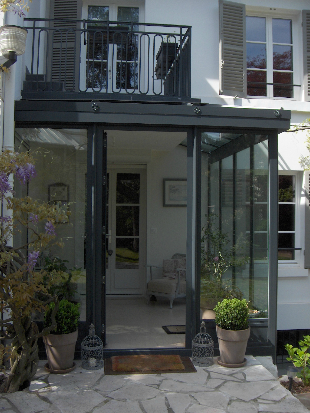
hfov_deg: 36.8
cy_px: 206
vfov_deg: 47.9
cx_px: 155
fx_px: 466
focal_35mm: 39
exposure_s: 1/730
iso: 100
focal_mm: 8
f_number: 2.8
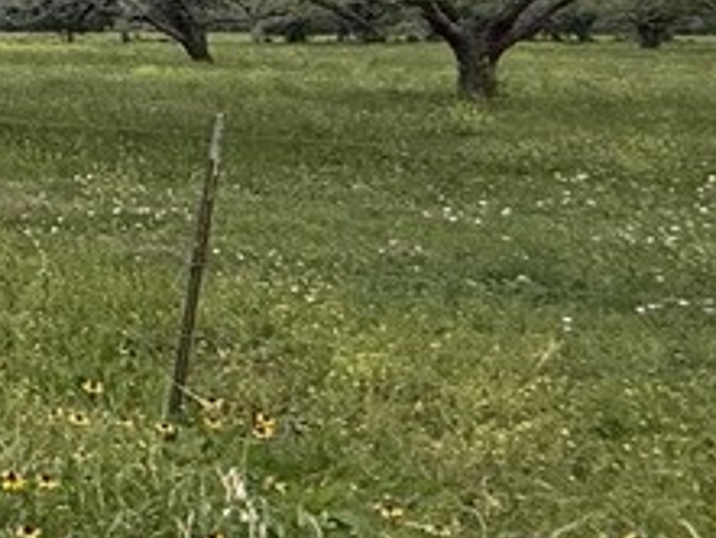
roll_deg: -0.2
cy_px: 6
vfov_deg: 17.8
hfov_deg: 13.9
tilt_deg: +0.7
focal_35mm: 81
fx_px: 1676
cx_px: -1111
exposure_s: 1/1087
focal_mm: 2.22
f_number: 2.2
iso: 50
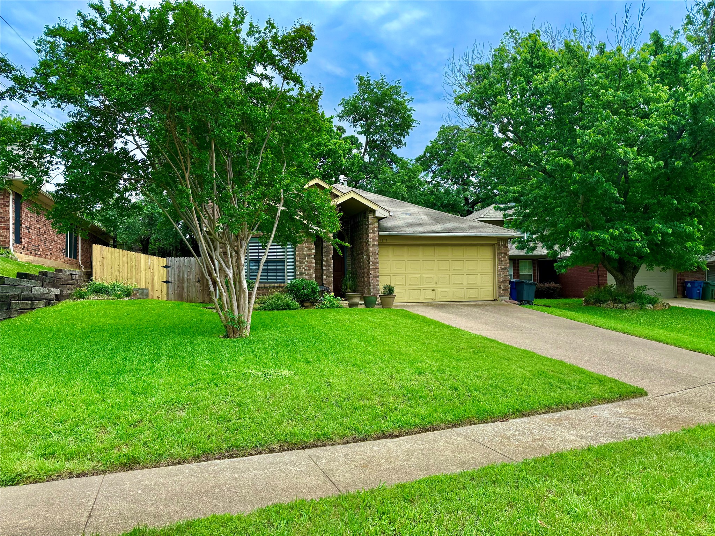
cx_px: 358
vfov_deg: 56.8
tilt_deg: +2.6
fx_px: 496
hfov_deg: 71.6
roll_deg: +1.3
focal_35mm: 24
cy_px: 268
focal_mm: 6.76
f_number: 1.78
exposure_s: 1/2445
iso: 100
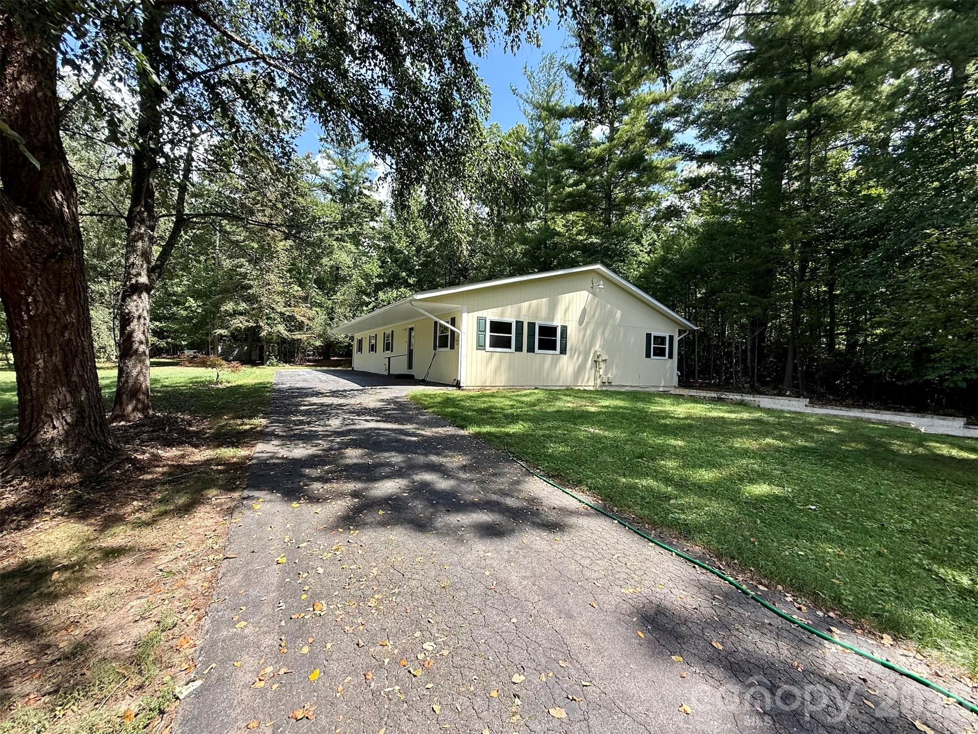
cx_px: 489
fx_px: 396
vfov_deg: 85.7
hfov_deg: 102.1
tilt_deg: -0.8
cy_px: 367
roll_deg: -1.6
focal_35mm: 14
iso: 50
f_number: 2.2
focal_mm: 2.22
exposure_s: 1/554
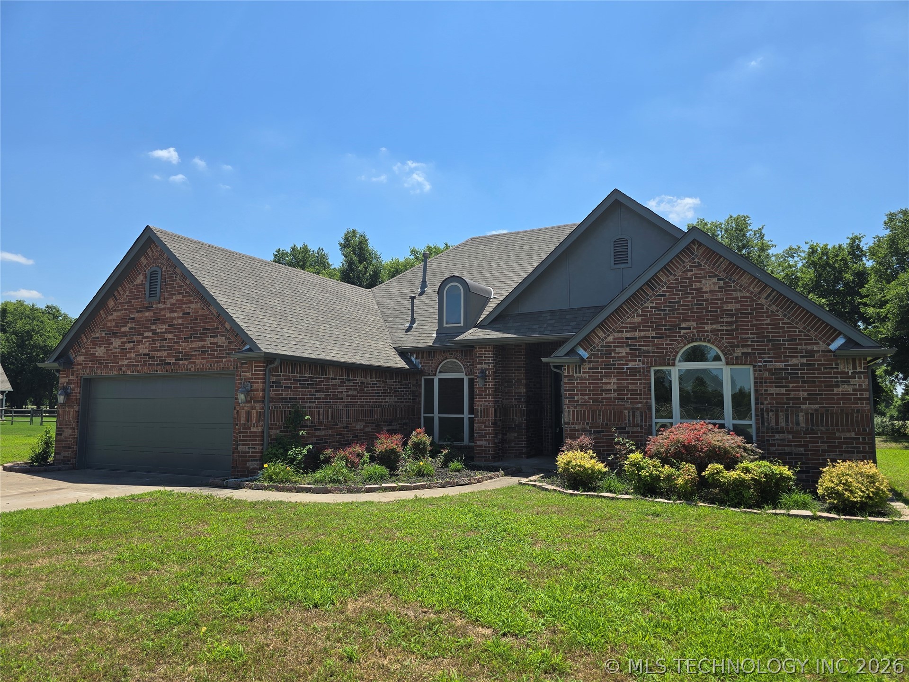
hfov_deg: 73.9
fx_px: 604
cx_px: 454
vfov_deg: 58.9
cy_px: 341
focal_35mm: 23
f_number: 1.7
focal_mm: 6.3
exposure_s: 1/801
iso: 12
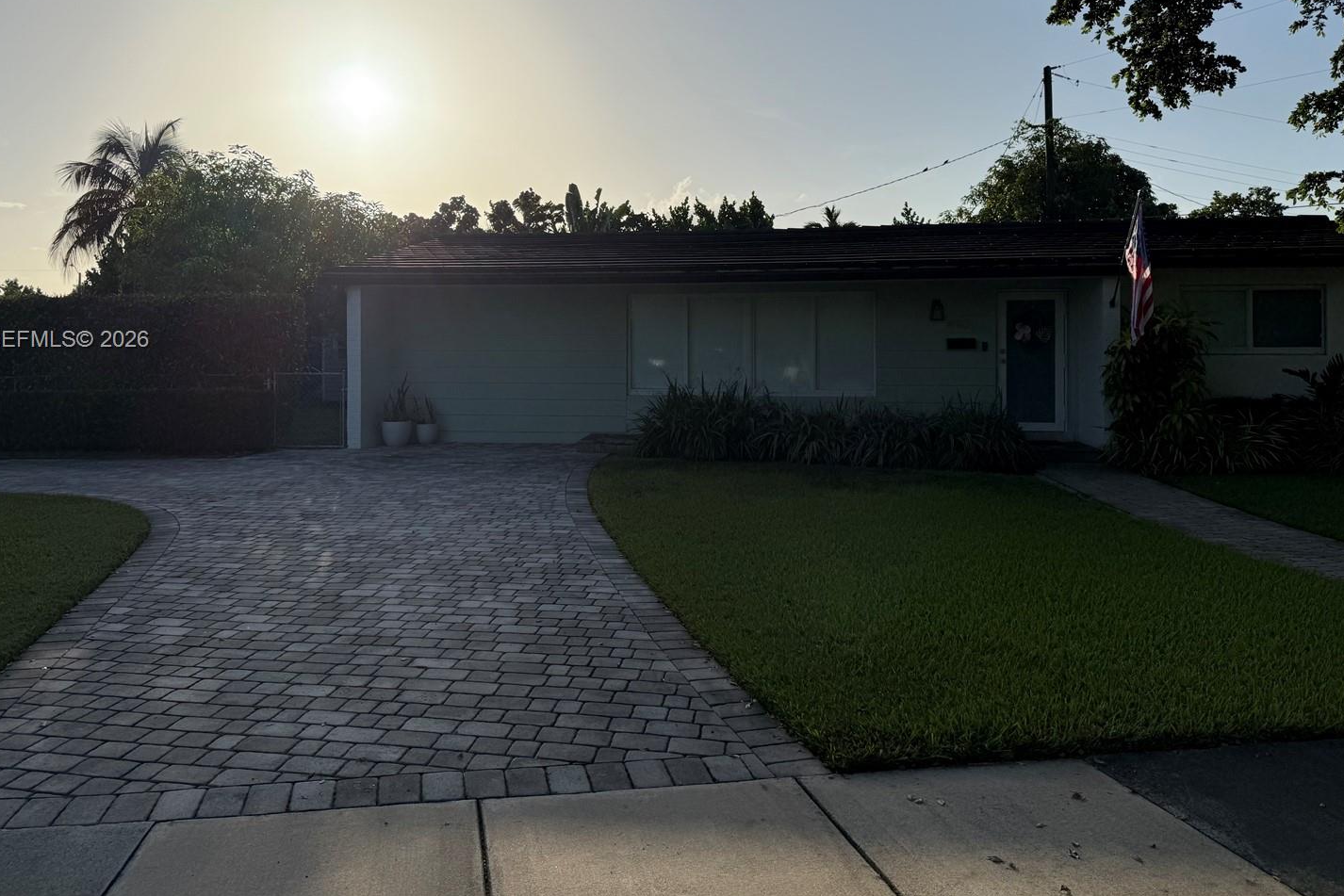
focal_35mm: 28
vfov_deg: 46.0
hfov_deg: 65.3
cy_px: 341
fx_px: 1045
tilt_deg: +3.8
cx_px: 610
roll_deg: +0.9
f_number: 1.78
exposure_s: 1/14286
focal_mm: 6.76
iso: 80
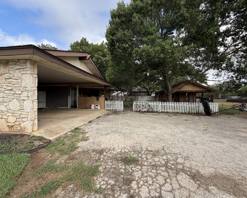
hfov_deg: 96.7
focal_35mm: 15
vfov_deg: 84.0
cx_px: 129
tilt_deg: -0.8
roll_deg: +0.8
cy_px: 97
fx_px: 110
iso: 50
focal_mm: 2.22
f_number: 2.2
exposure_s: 1/502
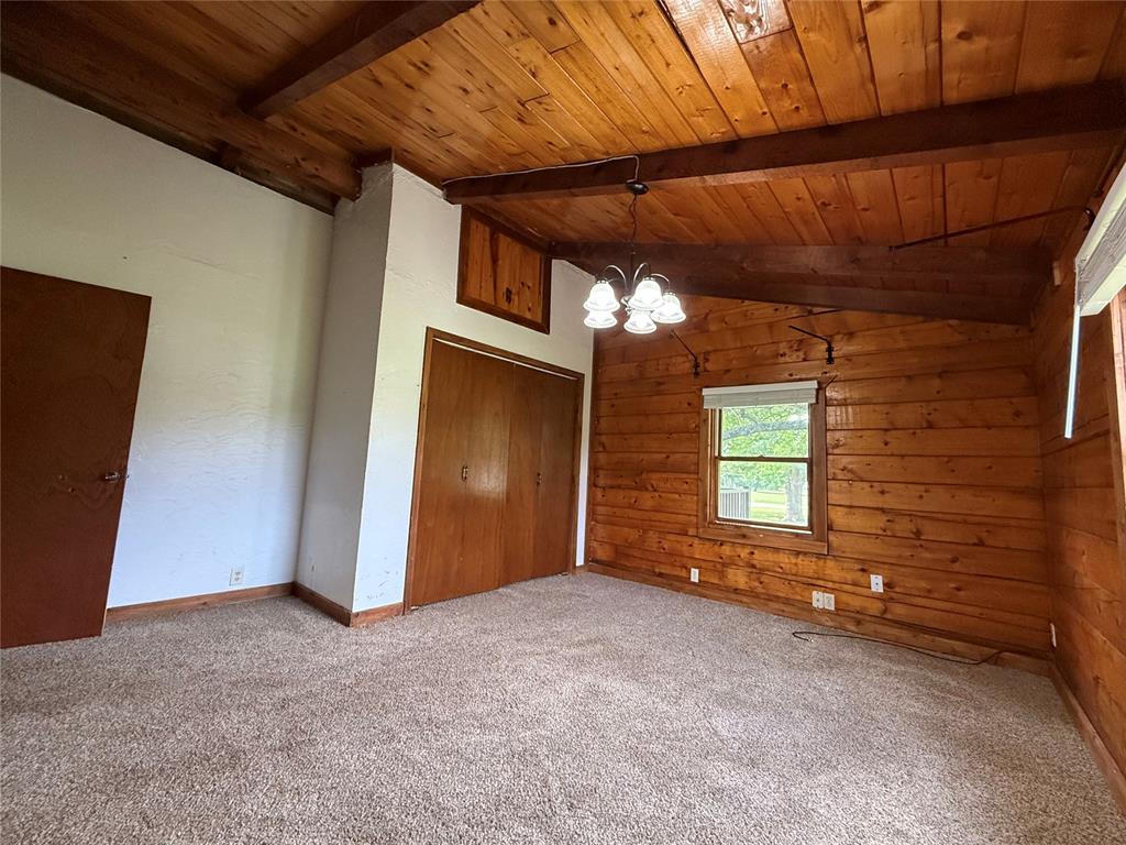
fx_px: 455
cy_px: 422
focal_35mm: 14
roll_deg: -2.8
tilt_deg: +6.5
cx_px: 563
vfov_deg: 85.7
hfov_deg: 102.1
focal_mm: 2.22
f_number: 2.2
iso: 640
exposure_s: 1/120
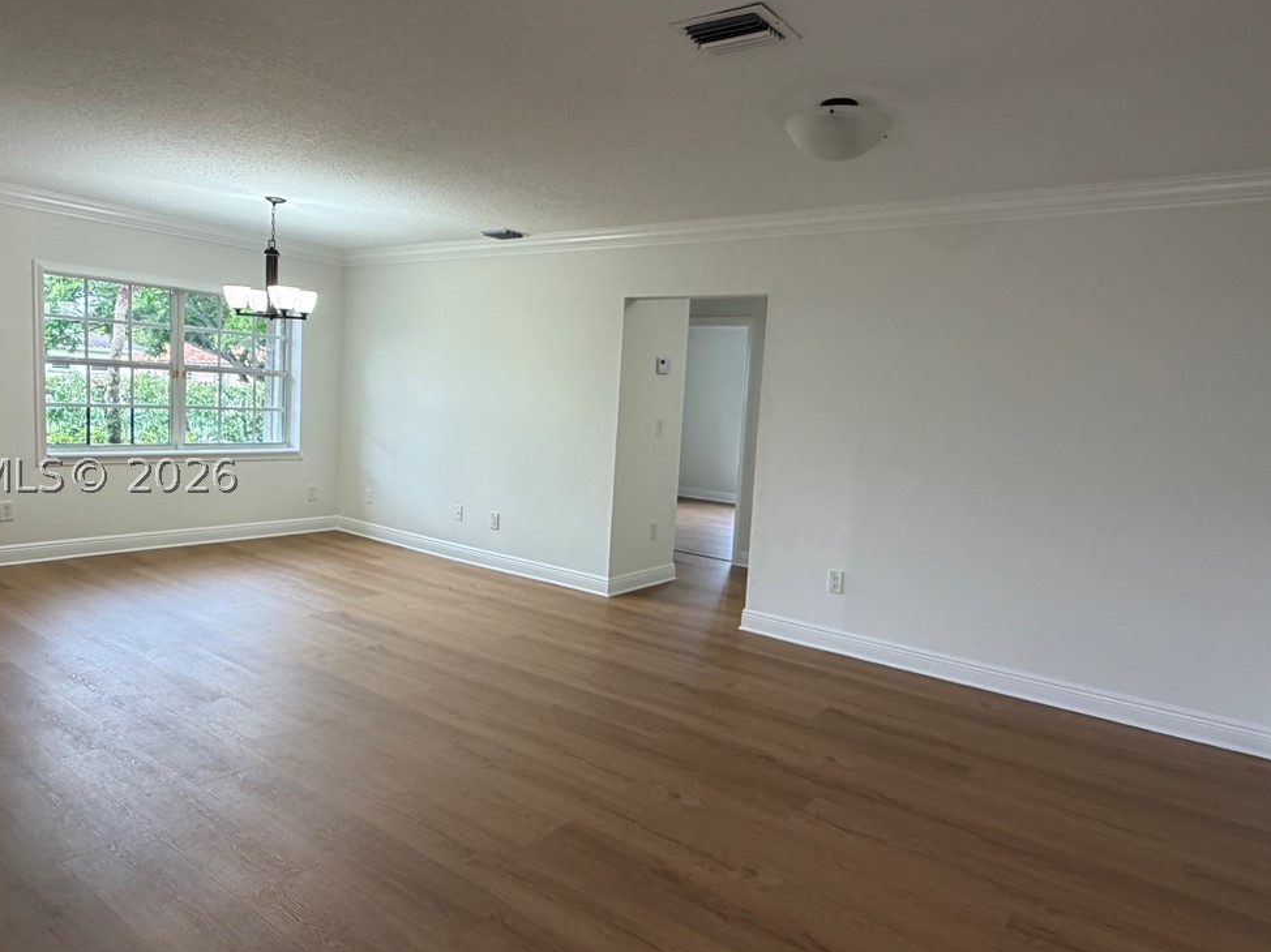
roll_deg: -3.6
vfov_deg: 58.9
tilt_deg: -5.5
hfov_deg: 73.9
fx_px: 844
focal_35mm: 23
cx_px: 637
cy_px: 475
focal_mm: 2.22
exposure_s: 1/60
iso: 200
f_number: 2.2
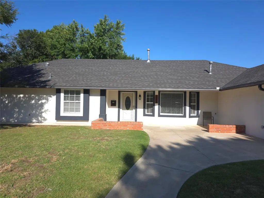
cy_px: 99
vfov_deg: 58.9
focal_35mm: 23
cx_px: 132
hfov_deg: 73.9
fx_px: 175
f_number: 1.7
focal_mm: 6.3
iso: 50
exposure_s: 1/1500
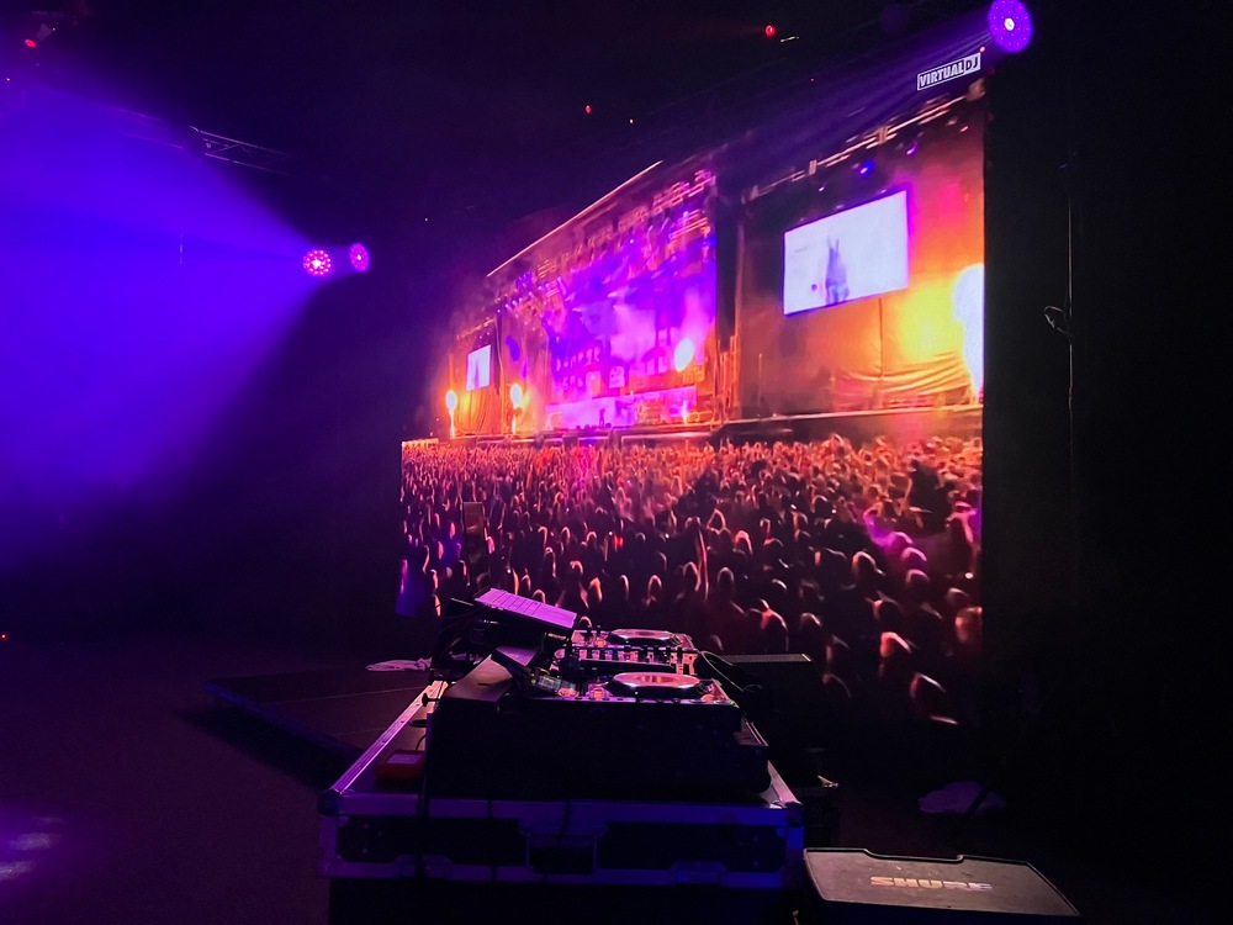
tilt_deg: +4.1
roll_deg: -1.8
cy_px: 462
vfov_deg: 49.7
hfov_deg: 63.4
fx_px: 997
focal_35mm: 28
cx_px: 616
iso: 64
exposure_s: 1/76
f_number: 1.8
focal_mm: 3.99
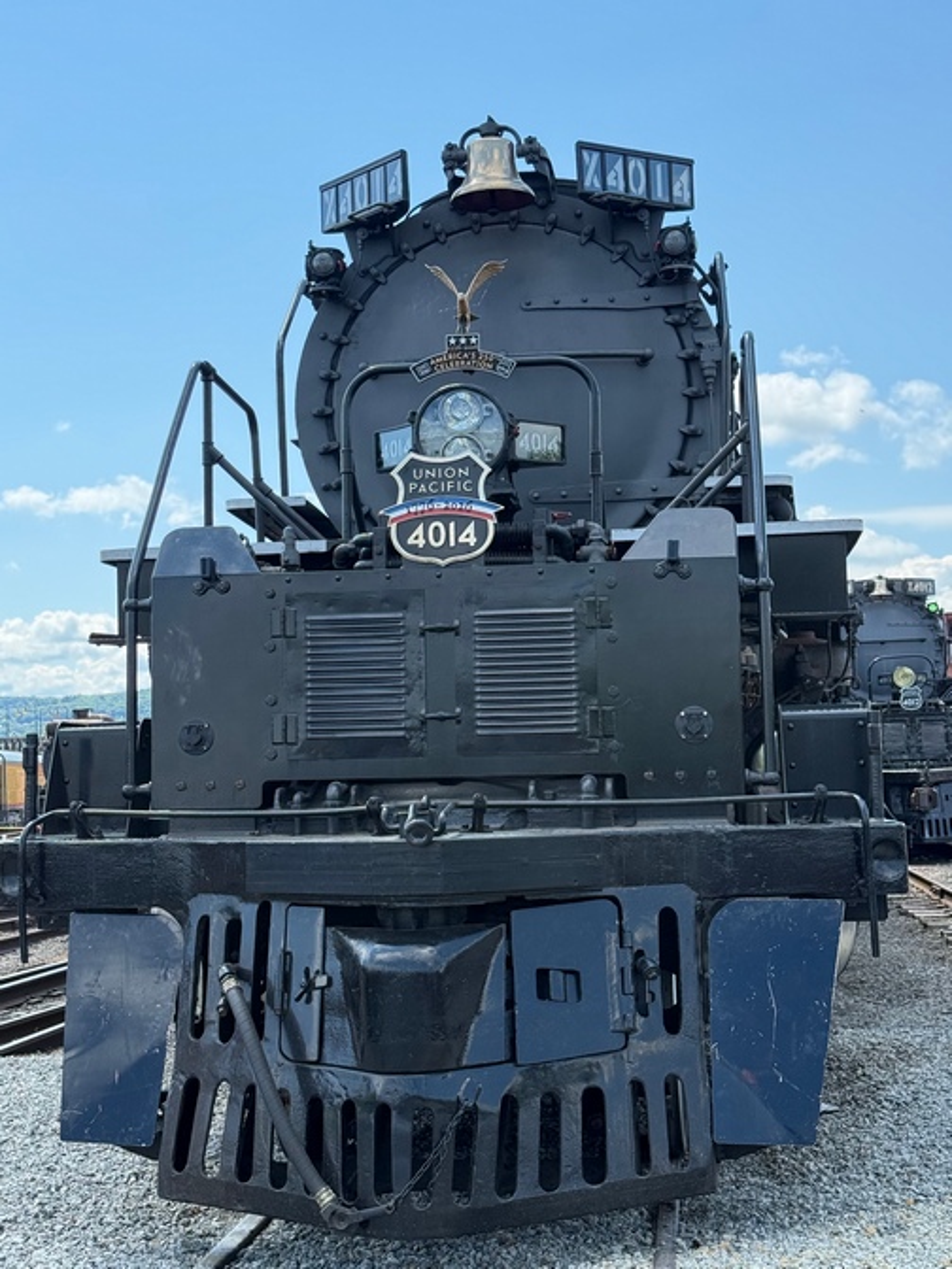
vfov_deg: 39.7
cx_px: 476
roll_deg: +0.7
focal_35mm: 48
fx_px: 1760
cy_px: 634
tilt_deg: +4.8
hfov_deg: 30.3
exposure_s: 1/2088
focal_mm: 6.76
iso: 80
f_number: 1.78
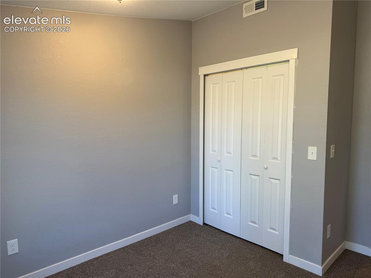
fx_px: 257
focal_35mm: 24
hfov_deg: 71.6
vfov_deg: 56.8
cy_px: 139
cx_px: 186
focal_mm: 6.76
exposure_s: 1/134
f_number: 1.78
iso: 50
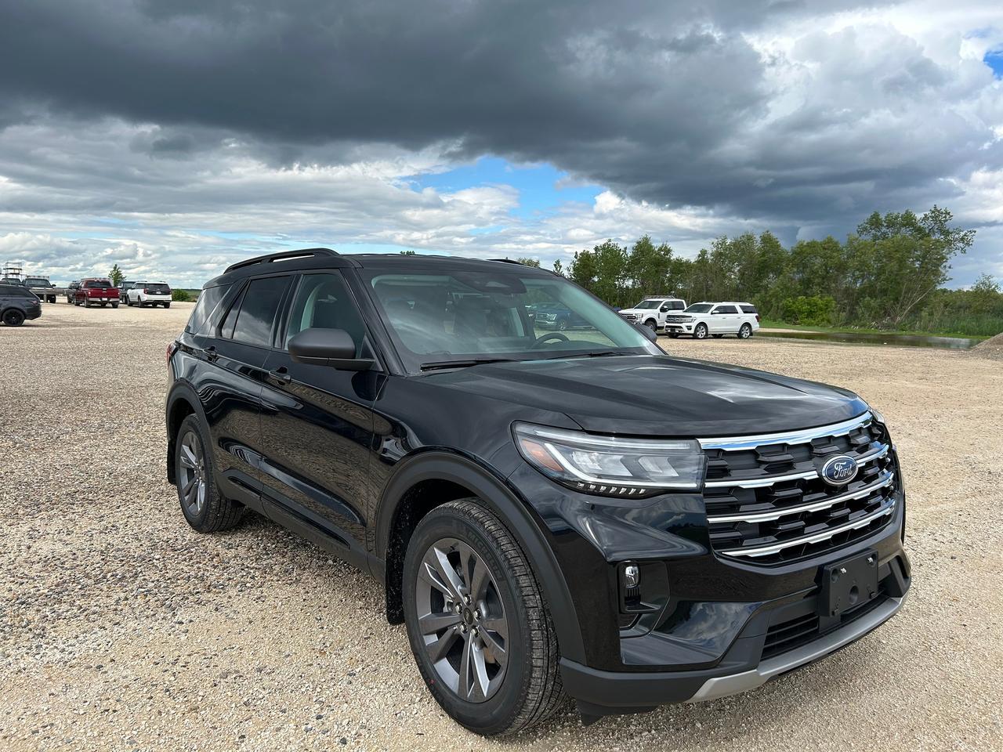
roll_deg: -1.8
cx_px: 502
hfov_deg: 67.3
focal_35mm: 26
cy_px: 376
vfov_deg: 53.1
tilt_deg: -6.9
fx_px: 753
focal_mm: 5.7
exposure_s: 1/2513
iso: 50
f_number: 1.5
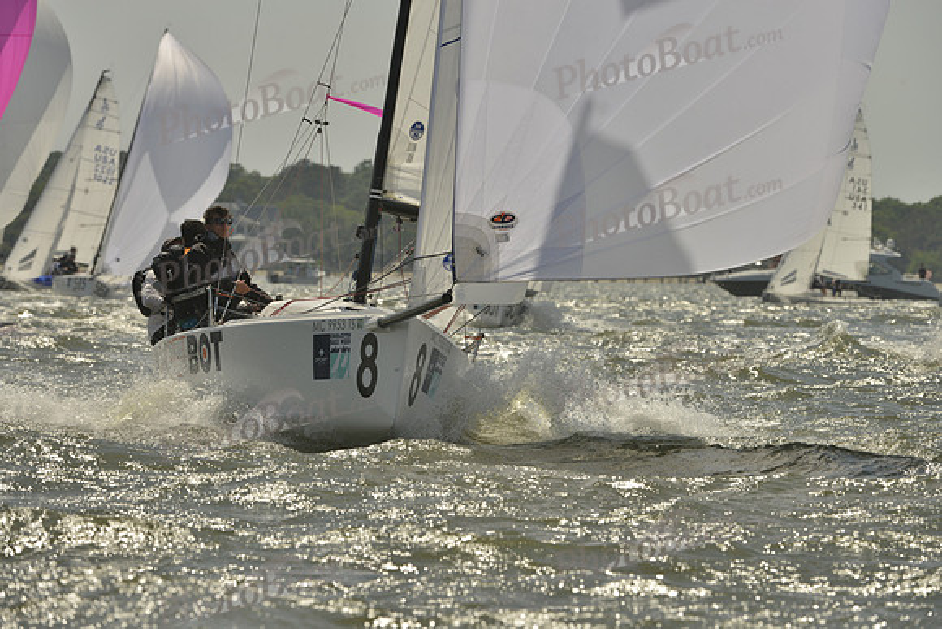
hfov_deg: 6.2
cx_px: 471
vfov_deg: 4.2
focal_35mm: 330
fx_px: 8637
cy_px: 314
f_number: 11
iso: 280
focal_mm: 330
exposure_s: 1/1600
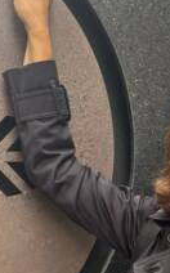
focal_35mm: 108
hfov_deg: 12.0
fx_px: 803
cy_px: 305
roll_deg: +1.0
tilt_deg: -12.4
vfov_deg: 18.5
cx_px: 16
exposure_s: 1/292
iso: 80
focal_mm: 6.76
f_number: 1.78
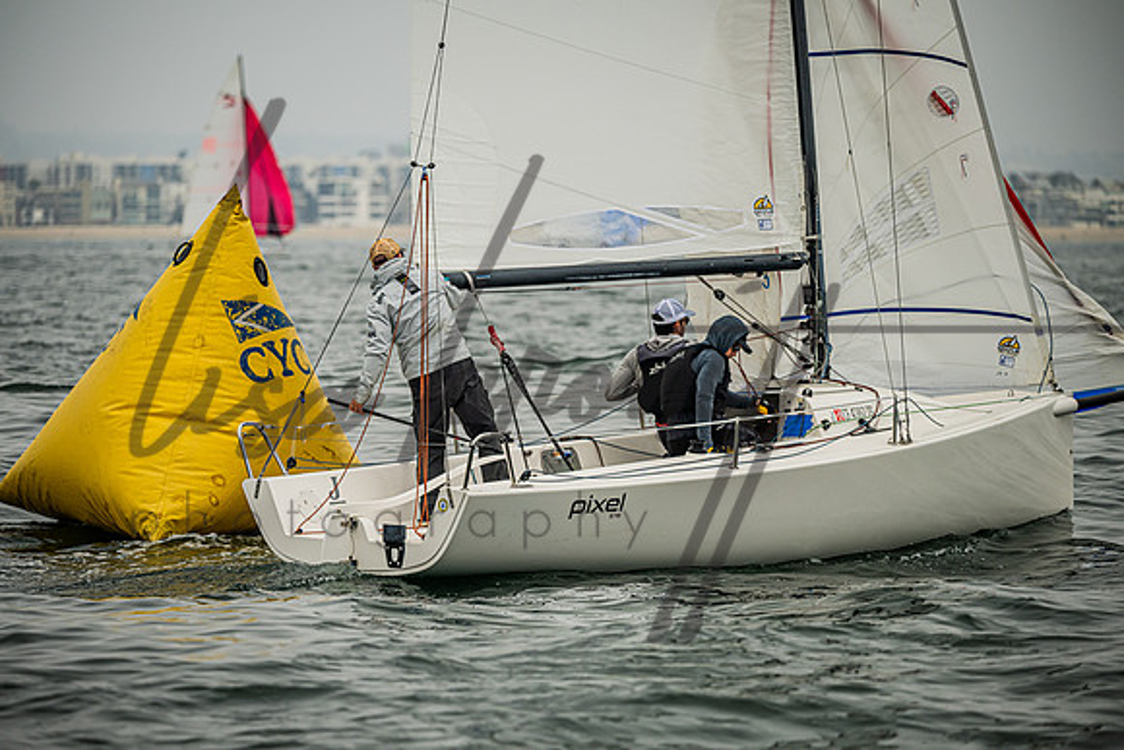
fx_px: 8316
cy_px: 376
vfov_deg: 5.2
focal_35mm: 266
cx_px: 541
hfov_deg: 7.7
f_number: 5
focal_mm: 250
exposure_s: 1/4000
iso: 280
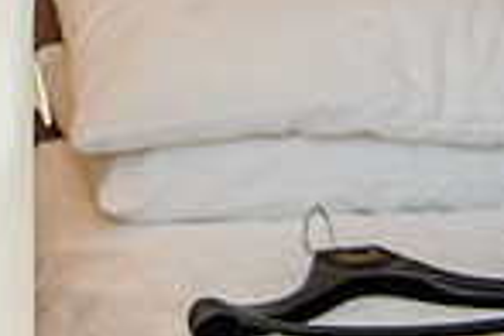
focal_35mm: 143
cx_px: -351
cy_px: -260
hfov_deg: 13.2
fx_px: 2002
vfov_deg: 9.2
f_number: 3.5
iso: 500
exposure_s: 1/250
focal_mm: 34
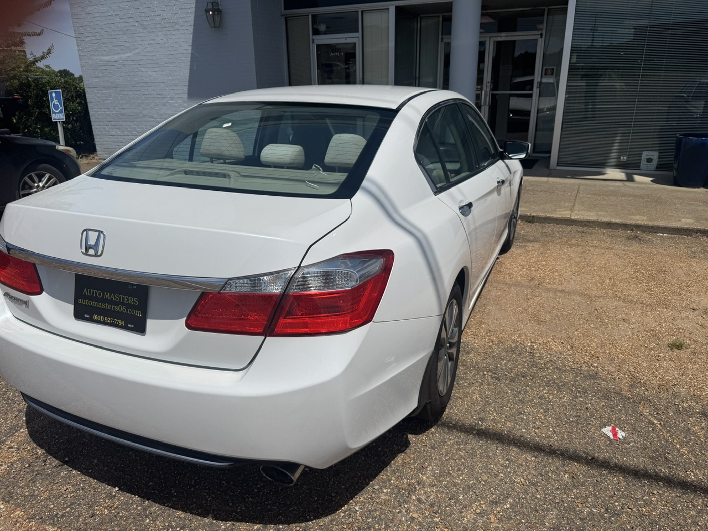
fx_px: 491
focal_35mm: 24
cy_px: 266
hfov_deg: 71.6
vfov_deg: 56.8
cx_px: 354
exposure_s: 1/12346
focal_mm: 6.76
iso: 80
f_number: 1.78
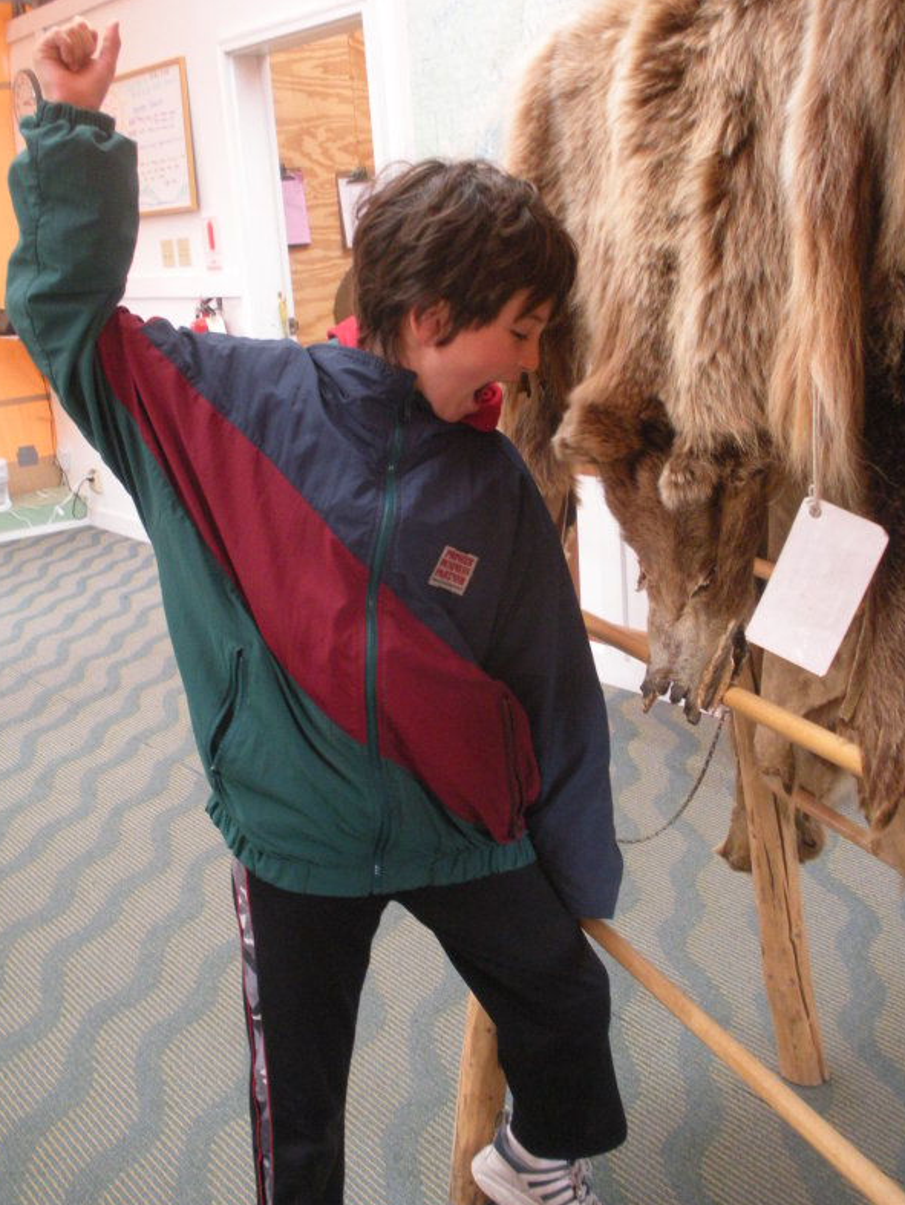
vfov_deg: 47.8
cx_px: 473
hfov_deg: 36.8
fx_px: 1358
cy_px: 624
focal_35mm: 39
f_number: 3.5
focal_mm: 6.3
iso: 343
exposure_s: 1/60
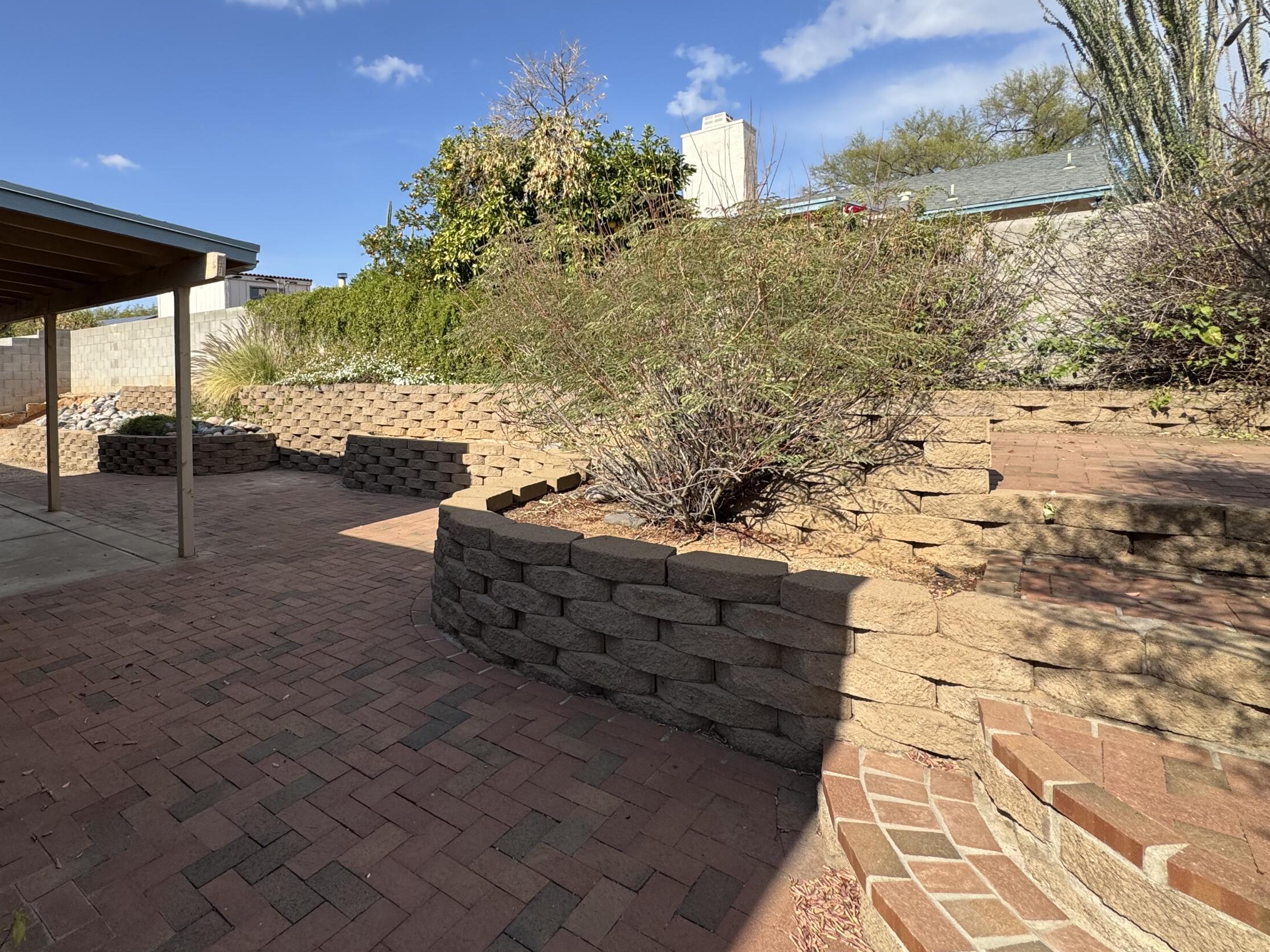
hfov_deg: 83.1
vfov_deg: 67.7
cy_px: 364
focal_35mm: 19
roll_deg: +1.7
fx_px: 697
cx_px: 478
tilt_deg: +0.6
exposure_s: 1/1637
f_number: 2.2
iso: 50
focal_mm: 2.22
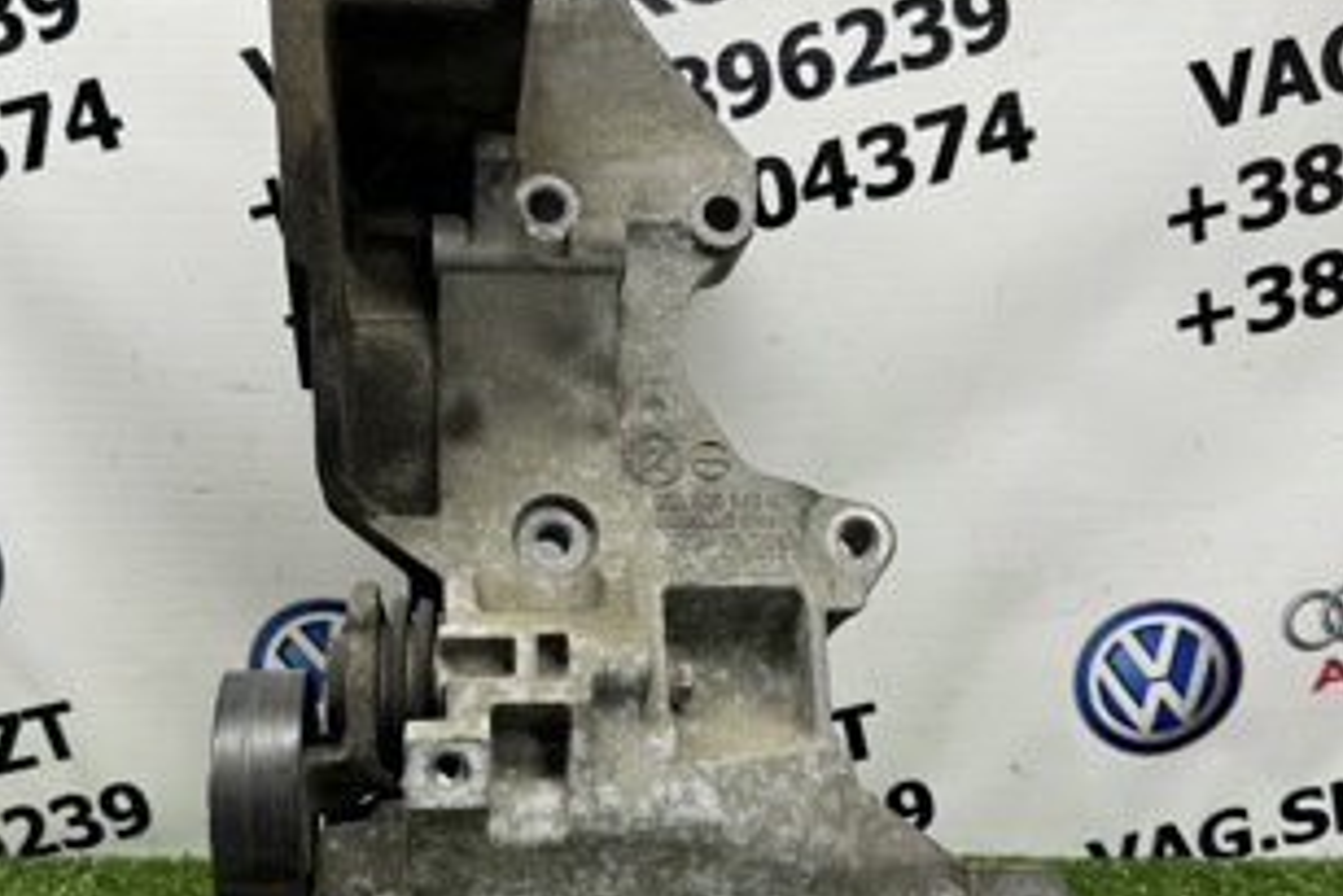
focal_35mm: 39
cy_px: 529
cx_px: 569
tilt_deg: -16.9
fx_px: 1456
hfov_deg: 49.4
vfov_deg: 34.2
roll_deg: -0.4
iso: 50
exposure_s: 1/121
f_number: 1.78
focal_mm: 6.76
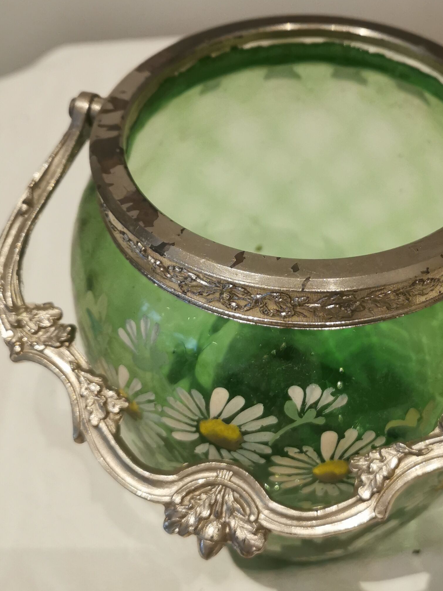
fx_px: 836
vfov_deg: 38.8
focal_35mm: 49
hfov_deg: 29.5
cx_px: 298
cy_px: 251
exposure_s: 1/50
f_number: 1.8
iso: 250
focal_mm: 5.58
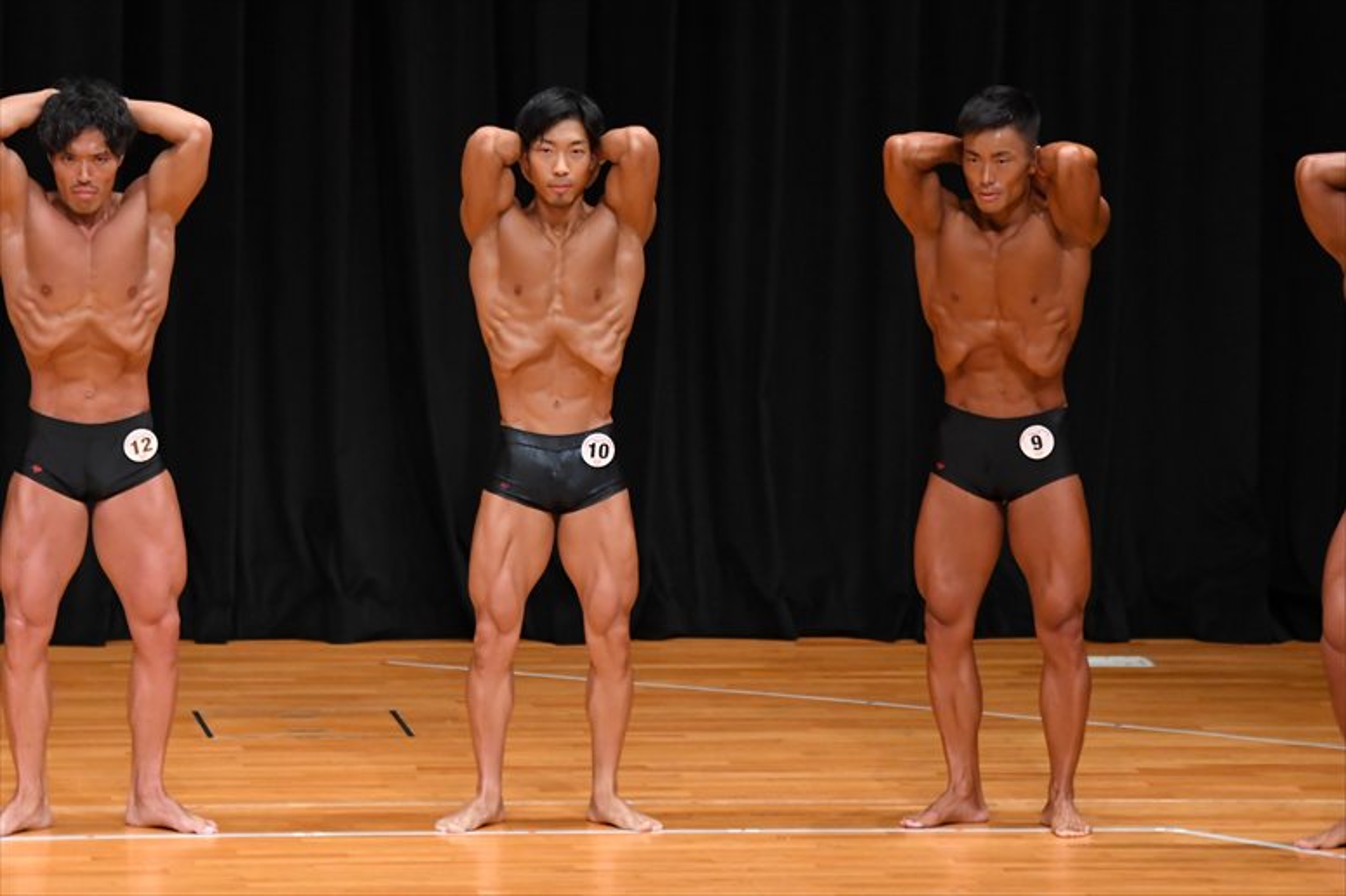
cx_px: 673
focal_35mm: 285
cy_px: 448
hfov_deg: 7.2
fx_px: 10651
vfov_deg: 4.8
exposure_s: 1/400
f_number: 5.6
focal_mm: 190
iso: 4000
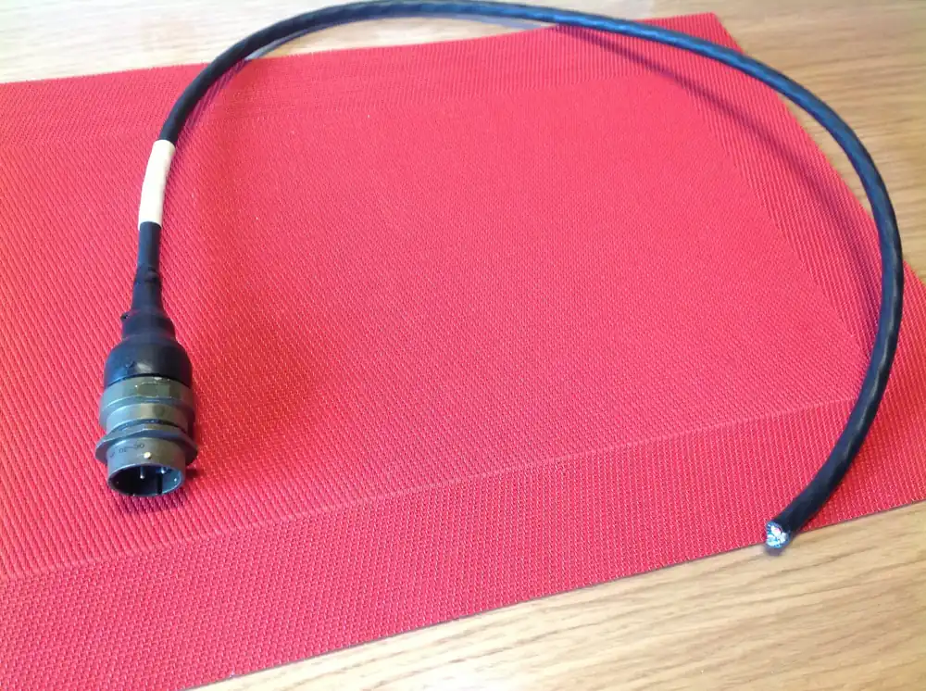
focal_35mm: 35
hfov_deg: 52.7
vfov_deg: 40.6
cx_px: 463
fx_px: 934
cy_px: 346
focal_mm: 4.28
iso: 125
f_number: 2.4
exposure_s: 1/15
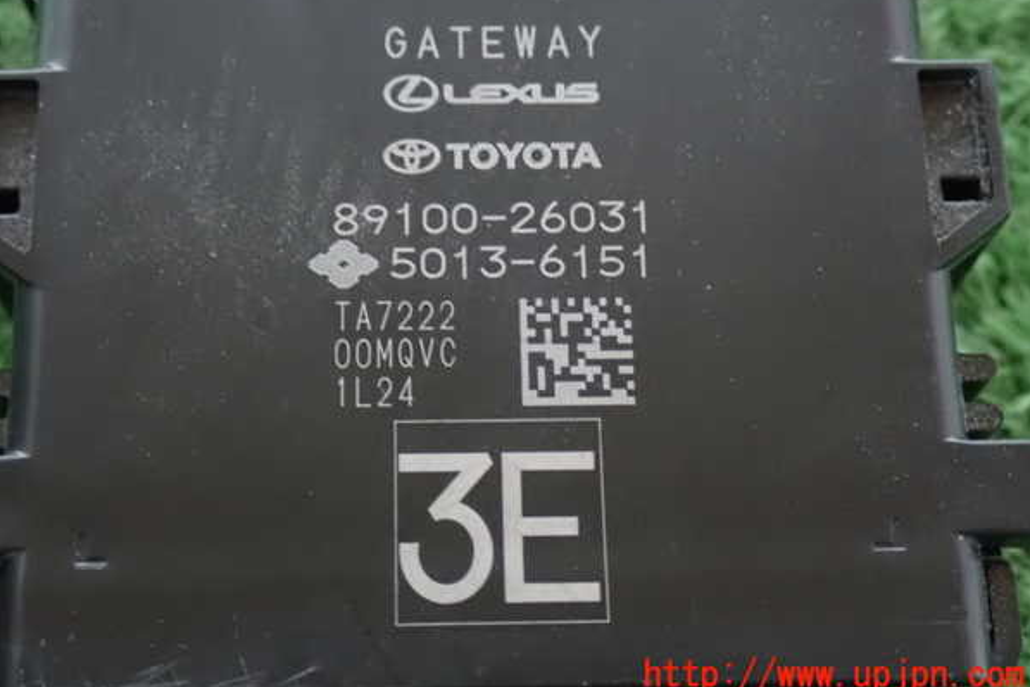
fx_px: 2003
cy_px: 309
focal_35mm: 70
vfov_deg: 19.5
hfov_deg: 28.8
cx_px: 516
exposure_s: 1/13
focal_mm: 11.88
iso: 1600
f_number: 3.8
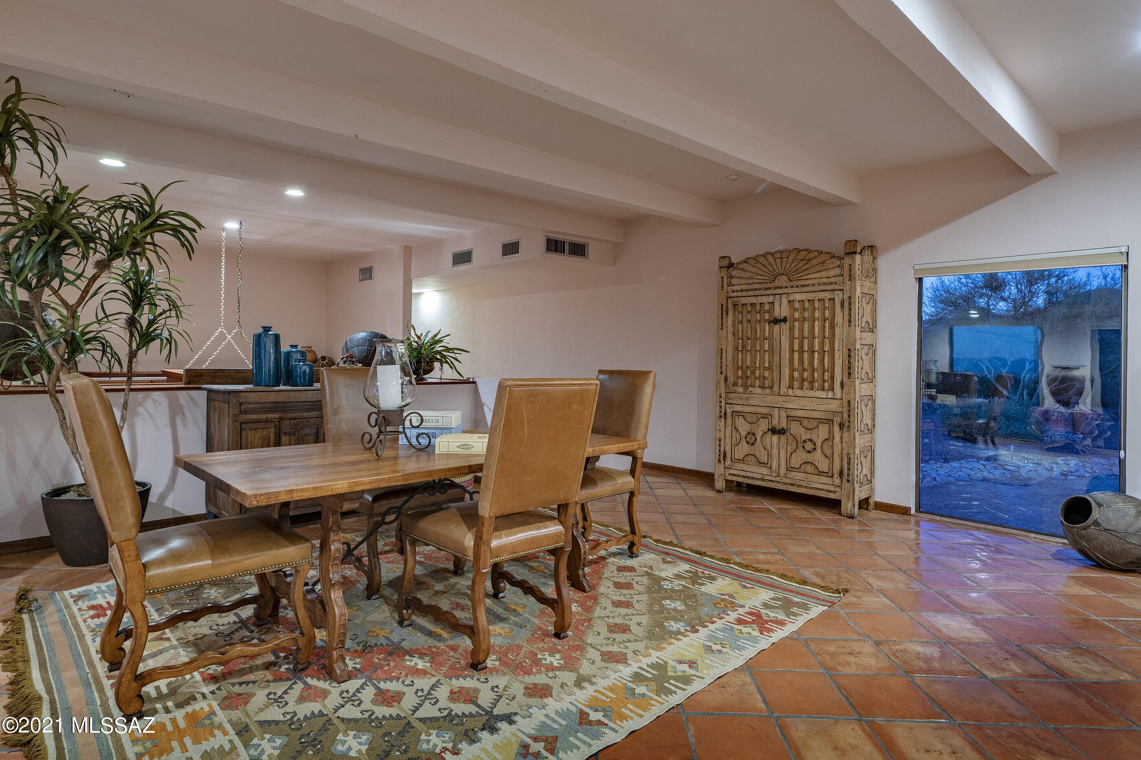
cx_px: 570
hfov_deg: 93.3
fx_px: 539
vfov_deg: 70.4
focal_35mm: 17
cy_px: 380
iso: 200
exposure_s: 2
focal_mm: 17
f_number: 8
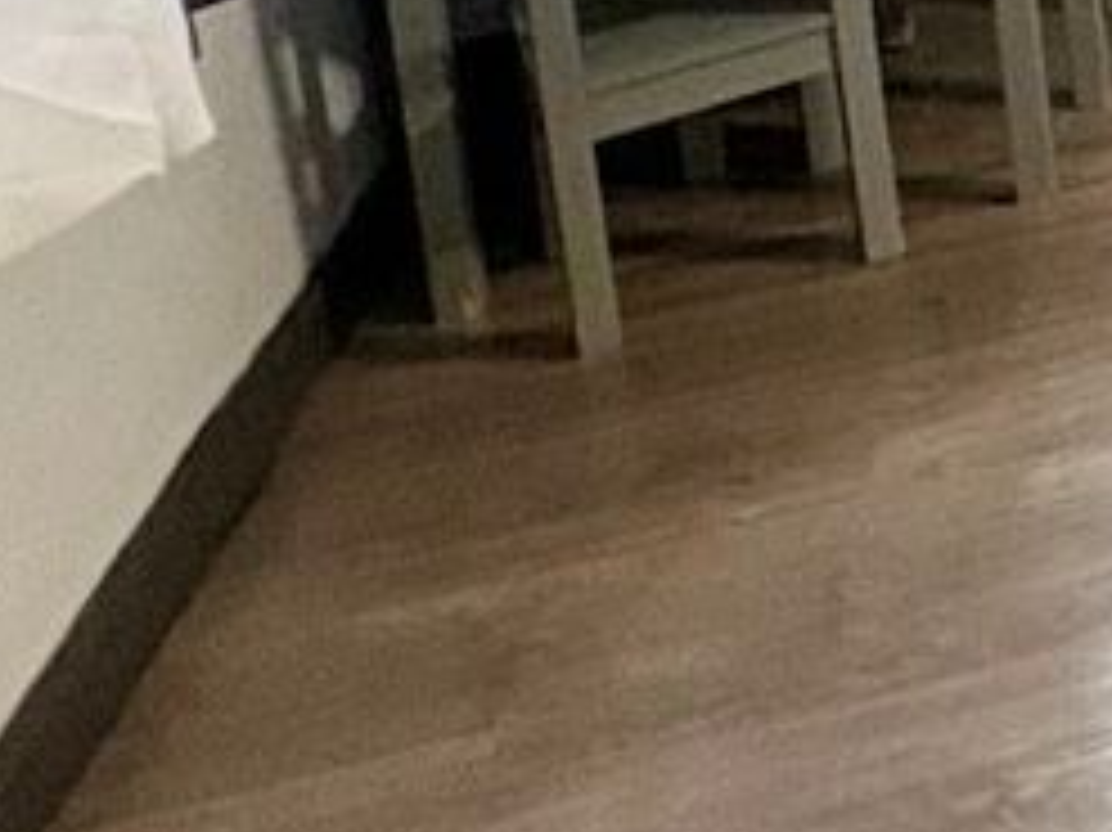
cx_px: 2557
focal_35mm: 85
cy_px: -852
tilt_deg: -9.2
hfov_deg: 15.2
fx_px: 2729
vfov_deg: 14.3
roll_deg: +1.8
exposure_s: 1/60
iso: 400
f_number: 2.2
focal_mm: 2.22
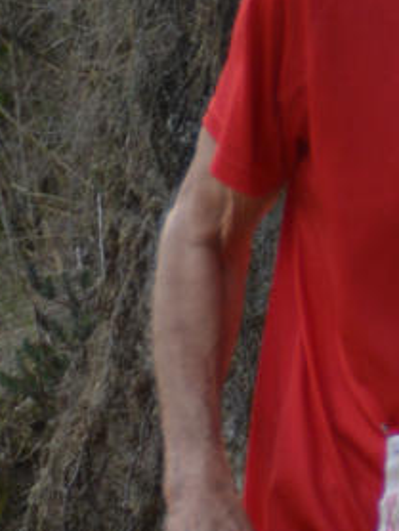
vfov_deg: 2.0
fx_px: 15476
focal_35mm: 1009
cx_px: 602
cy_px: 590
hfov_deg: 1.5
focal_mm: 95
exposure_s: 1/500
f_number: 5.6
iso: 250
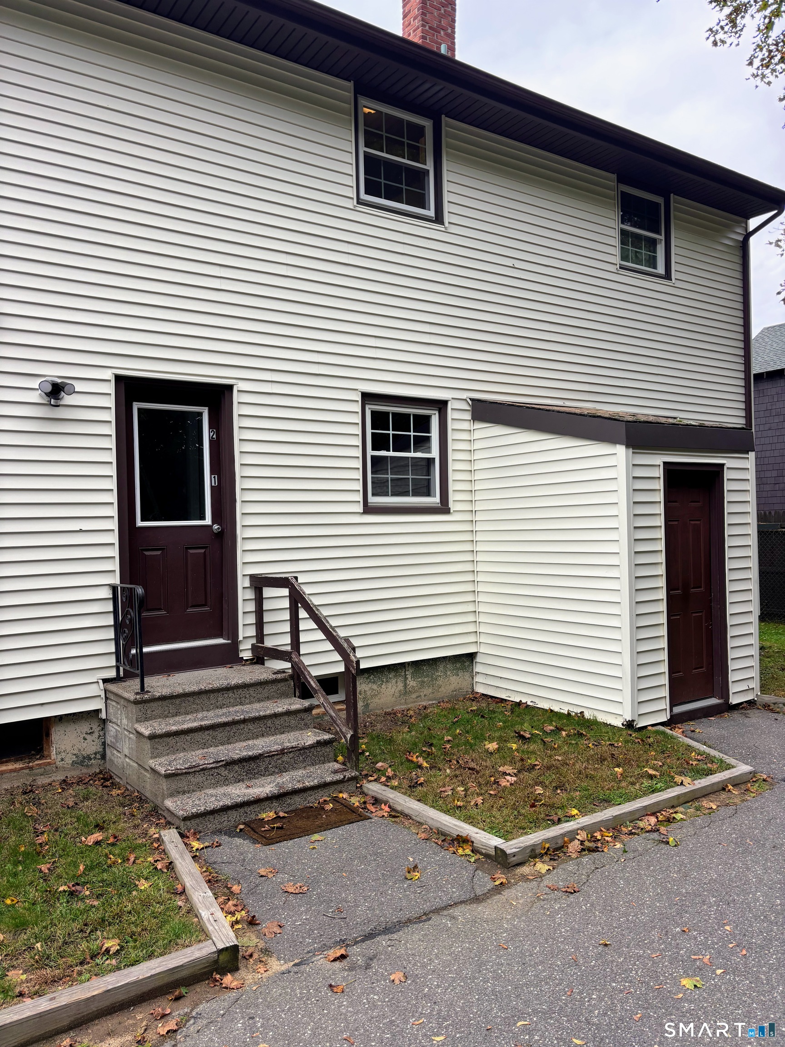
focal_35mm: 26
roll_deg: +2.3
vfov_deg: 67.3
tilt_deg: +2.0
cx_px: 392
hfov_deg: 53.1
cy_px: 524
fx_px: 786
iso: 50
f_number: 1.6
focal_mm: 5.96
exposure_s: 1/437
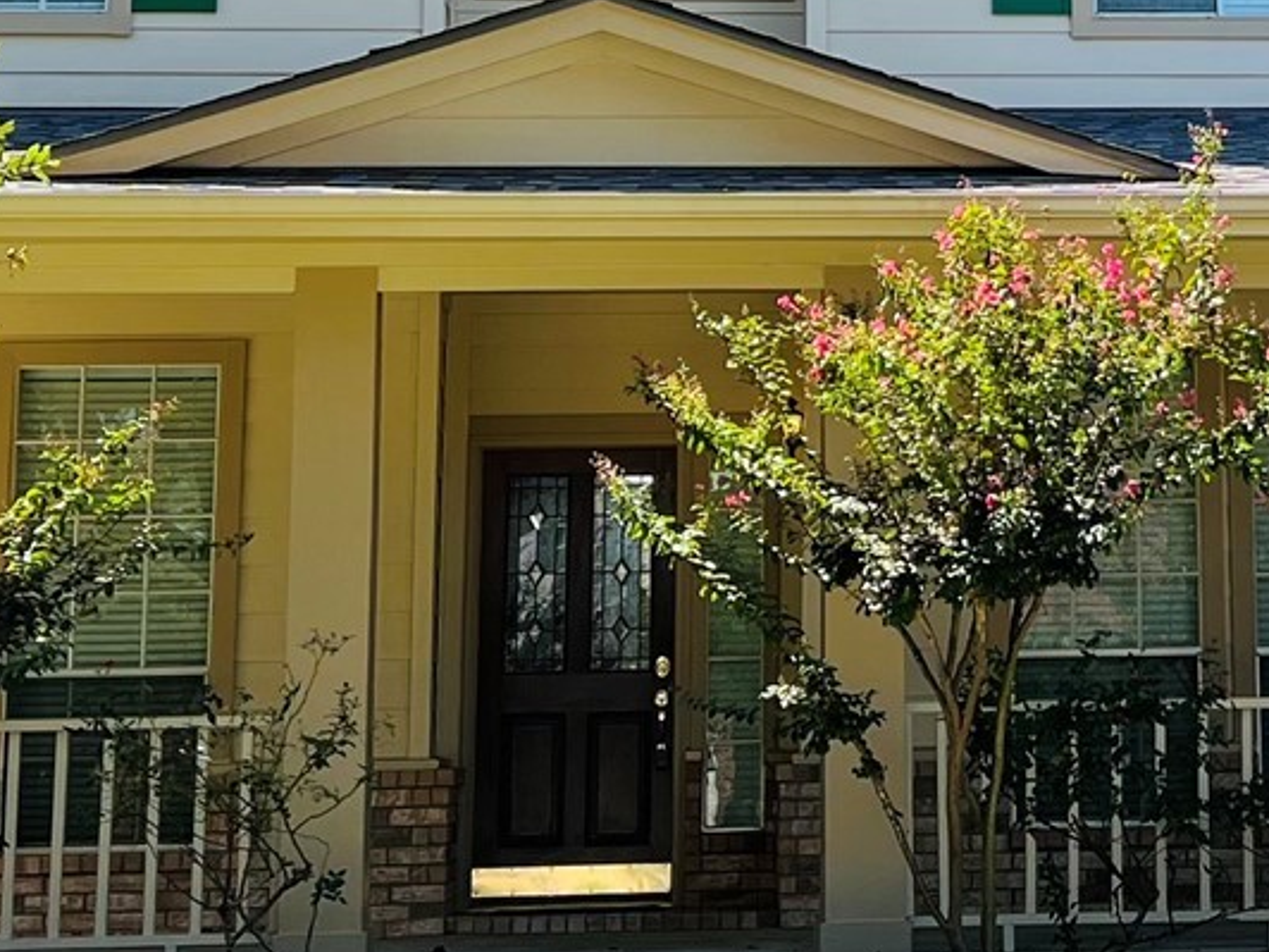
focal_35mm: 100
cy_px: 10
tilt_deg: +10.3
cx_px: 1131
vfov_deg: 14.6
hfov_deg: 19.3
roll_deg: +1.2
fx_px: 3666
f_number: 1.5
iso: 50
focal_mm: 5.7
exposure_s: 1/1597
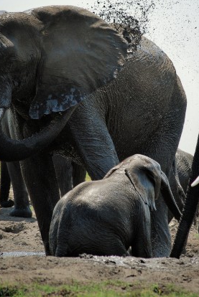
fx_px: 2429
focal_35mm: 294
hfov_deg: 4.7
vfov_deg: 7.0
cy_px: 105
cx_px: 101
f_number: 5
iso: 200
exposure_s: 1/640
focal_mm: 135
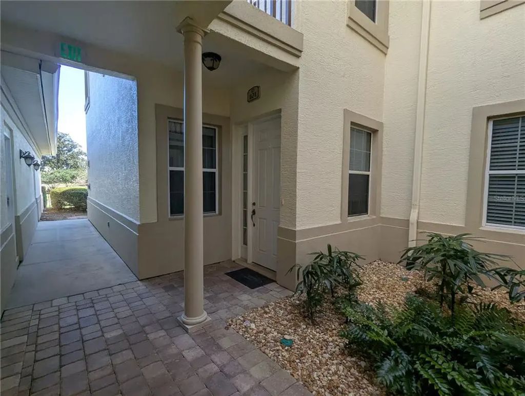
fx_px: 243
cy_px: 198
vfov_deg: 78.2
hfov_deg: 94.4
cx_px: 262
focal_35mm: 16
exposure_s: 1/250
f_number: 2.2
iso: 58
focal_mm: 2.35
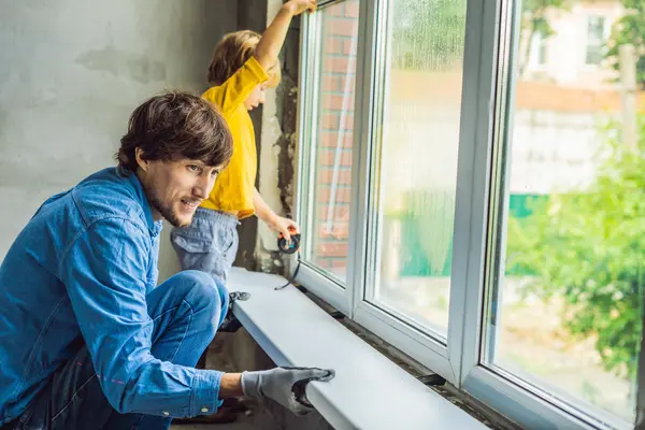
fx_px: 896
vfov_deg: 27.0
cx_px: 322
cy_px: 215
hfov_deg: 39.6
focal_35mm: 50
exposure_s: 1/320
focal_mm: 50
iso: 100
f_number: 2.8
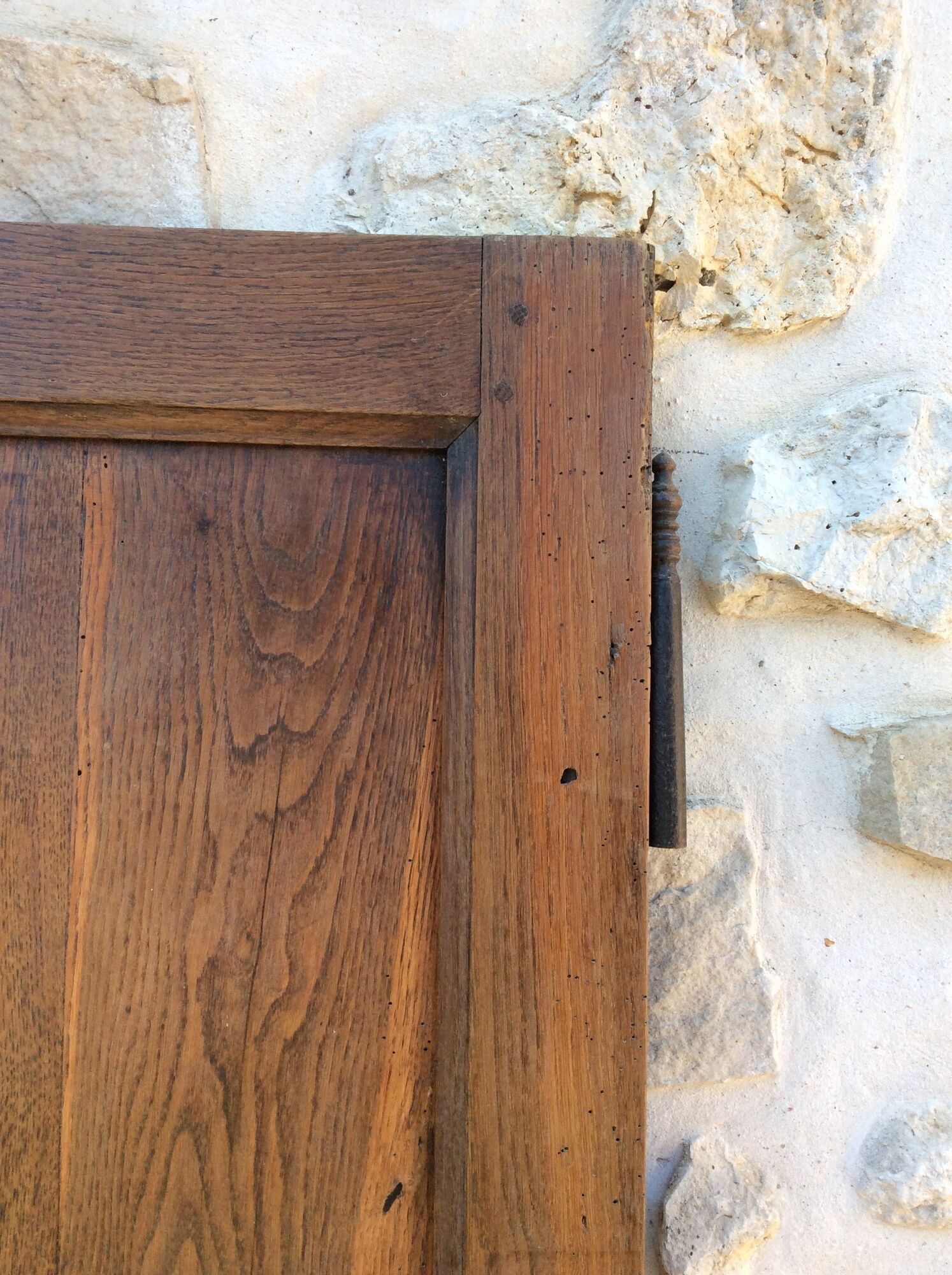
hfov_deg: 44.1
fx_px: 1176
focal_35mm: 32
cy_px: 638
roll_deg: -2.2
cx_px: 476
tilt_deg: -8.2
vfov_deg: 56.9
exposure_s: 1/100
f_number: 2.4
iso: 40
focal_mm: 3.3
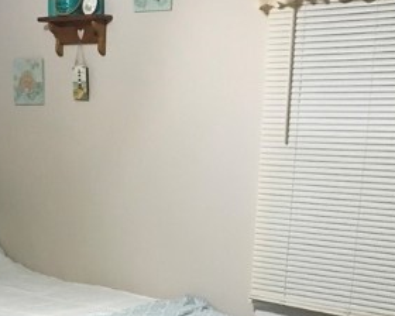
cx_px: 123
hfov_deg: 25.2
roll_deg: +0.8
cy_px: 351
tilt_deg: -13.5
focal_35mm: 75
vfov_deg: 19.5
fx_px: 877
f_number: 1.8
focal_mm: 3.99
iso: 100
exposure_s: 1/15
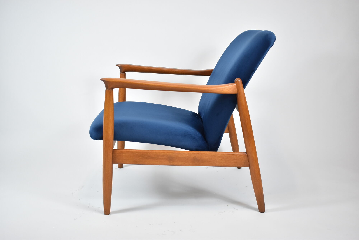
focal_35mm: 44
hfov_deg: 44.9
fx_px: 434
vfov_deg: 30.9
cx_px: 180
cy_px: 120
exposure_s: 1/125
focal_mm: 29
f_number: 4.2
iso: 800
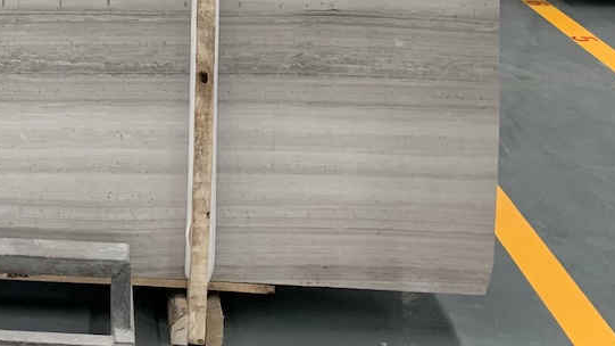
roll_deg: +0.4
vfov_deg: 16.4
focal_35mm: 67
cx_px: -25
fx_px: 1092
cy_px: -173
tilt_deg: -5.8
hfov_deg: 29.1
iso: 100
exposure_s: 1/121
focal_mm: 4.25
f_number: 1.8
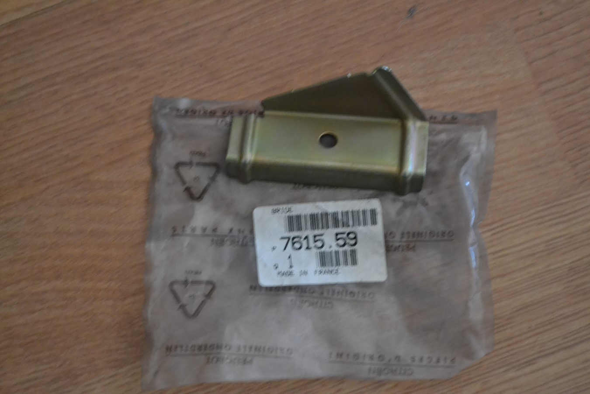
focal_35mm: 82
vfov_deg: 16.6
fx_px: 1352
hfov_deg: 24.6
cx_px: 295
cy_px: 197
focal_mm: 55
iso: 3200
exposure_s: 1/13
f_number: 5.6
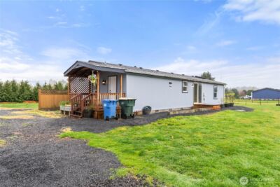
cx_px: 140
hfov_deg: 78.6
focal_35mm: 22
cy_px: 94
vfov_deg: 57.3
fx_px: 171
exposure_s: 1/2.5
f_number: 22
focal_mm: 22
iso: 80
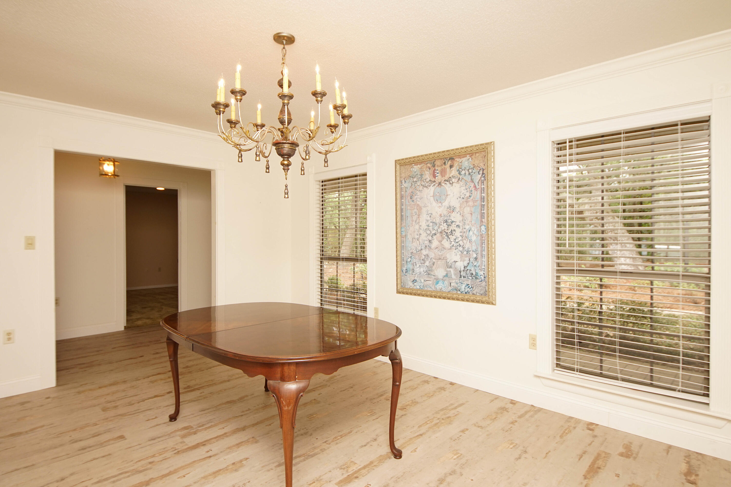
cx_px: 366
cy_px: 244
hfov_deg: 90.0
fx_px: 366
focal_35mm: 18
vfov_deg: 67.4
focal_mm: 12
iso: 320
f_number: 4.5
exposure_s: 1/60
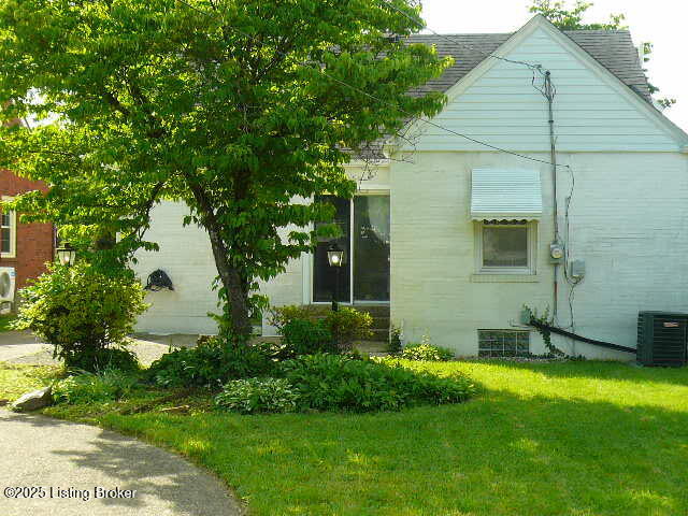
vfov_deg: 32.2
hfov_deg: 42.1
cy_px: 258
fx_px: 894
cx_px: 344
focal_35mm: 45
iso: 100
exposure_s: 1/500
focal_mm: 4.9
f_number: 2.9
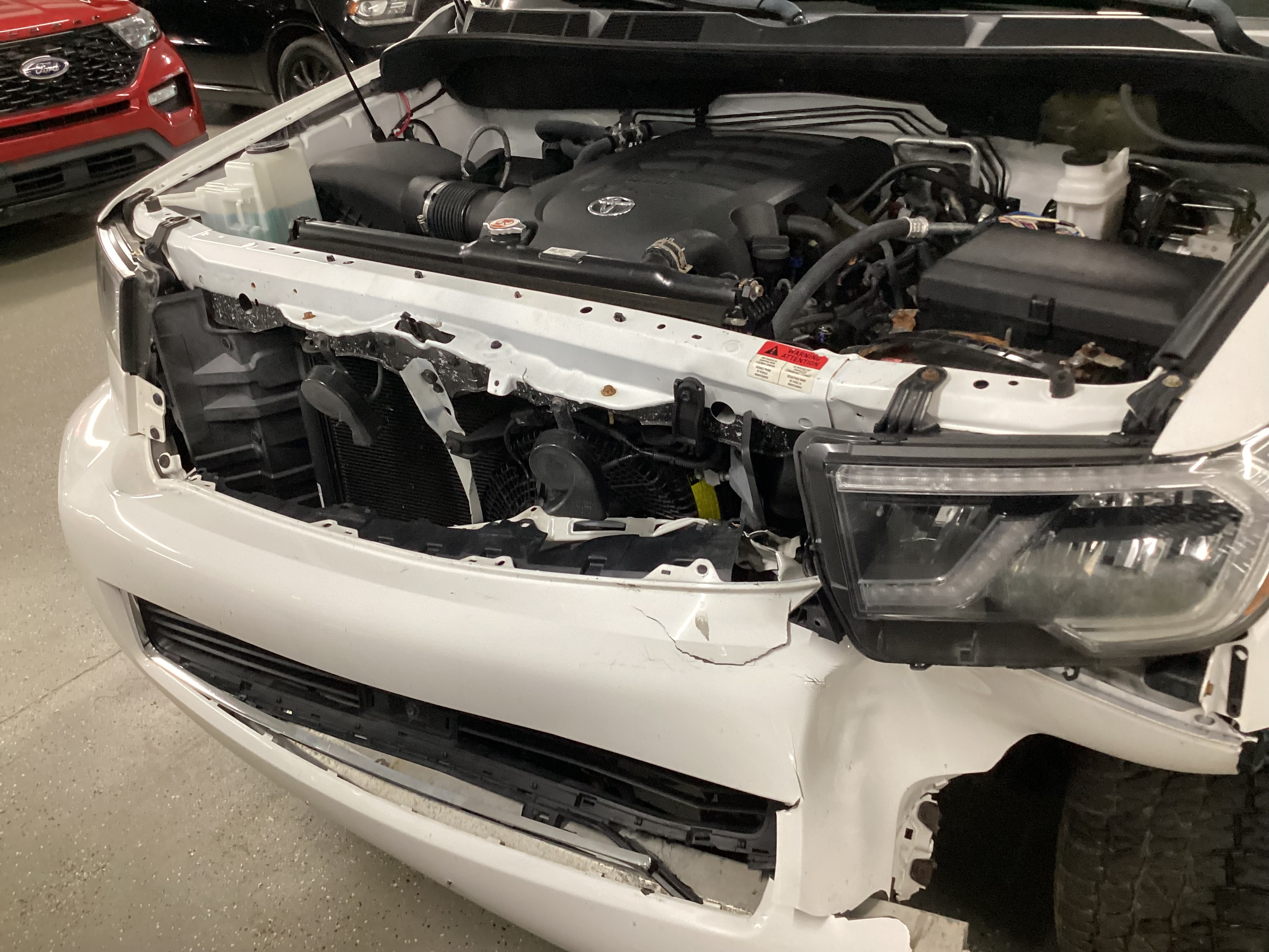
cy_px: 476
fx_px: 1136
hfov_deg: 58.4
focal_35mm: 31
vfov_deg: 45.4
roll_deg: +6.1
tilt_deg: -28.9
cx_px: 634
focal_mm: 3.3
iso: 250
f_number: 2.4
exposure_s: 1/50
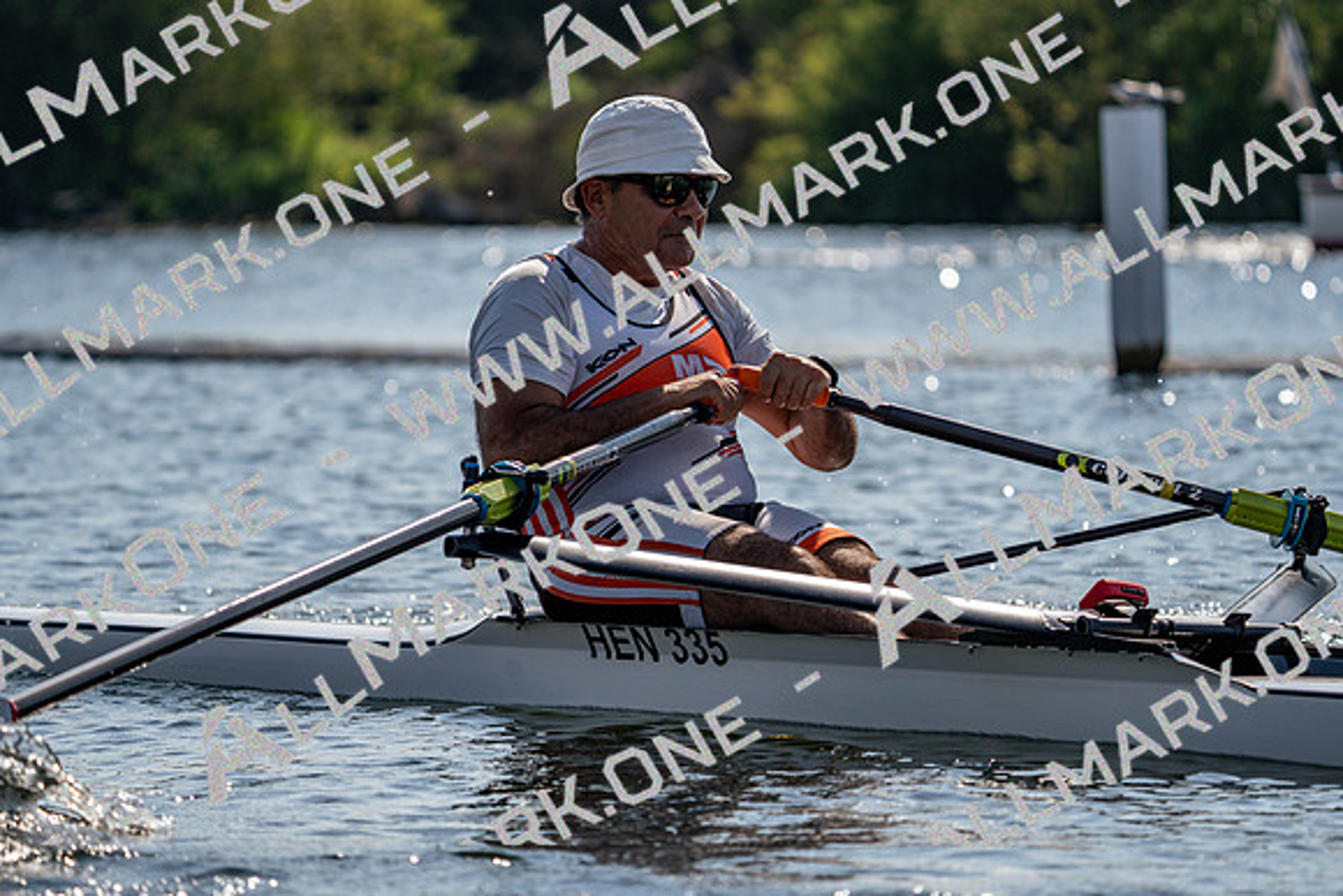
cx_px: 672
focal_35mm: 232
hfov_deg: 8.9
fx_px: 8657
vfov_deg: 5.9
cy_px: 448
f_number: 5.6
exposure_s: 1/1600
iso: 100
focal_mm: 232
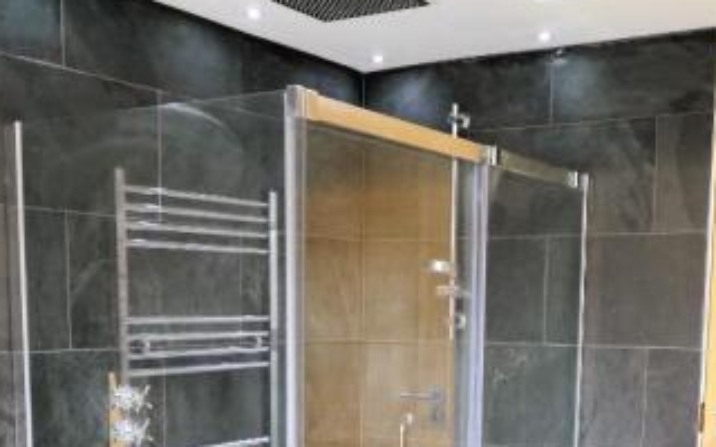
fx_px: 1054
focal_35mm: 54
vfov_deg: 22.7
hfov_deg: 37.5
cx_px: 355
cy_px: 479
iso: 500
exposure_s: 1/60
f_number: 2.5
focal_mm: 14
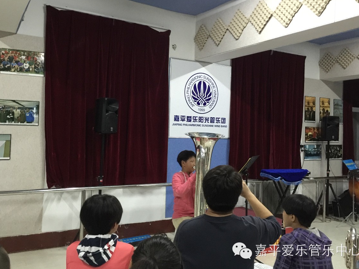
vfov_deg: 42.9
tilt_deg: +3.3
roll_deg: -2.5
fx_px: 342
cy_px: 119
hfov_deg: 55.3
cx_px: 170
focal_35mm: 33
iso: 160
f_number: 2.2
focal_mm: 4.15
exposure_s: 1/8
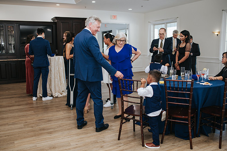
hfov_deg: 54.5
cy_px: 76
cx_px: 114
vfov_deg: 37.8
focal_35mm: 35
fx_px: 221
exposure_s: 1/200
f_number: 3.2
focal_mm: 35
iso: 800
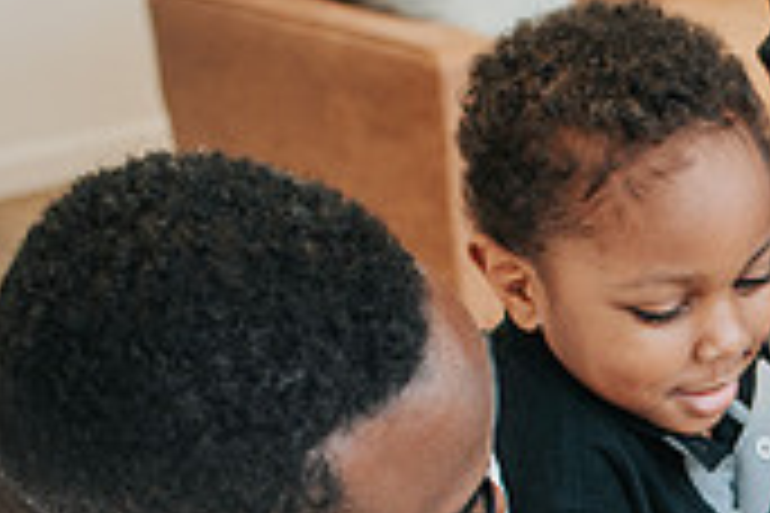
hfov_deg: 16.2
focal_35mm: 122
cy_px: 742
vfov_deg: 10.9
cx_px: 897
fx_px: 2609
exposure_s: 1/250
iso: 720
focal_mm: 35
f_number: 3.2
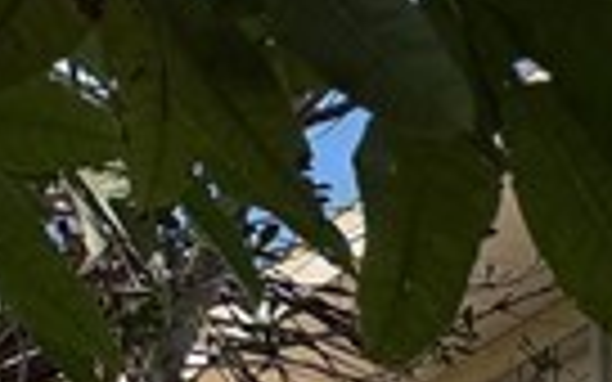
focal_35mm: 192
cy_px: 1559
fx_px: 3202
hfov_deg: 8.8
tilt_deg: -0.7
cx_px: 1908
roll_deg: -0.1
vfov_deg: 5.8
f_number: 1.78
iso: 100
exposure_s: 1/1618
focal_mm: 6.76
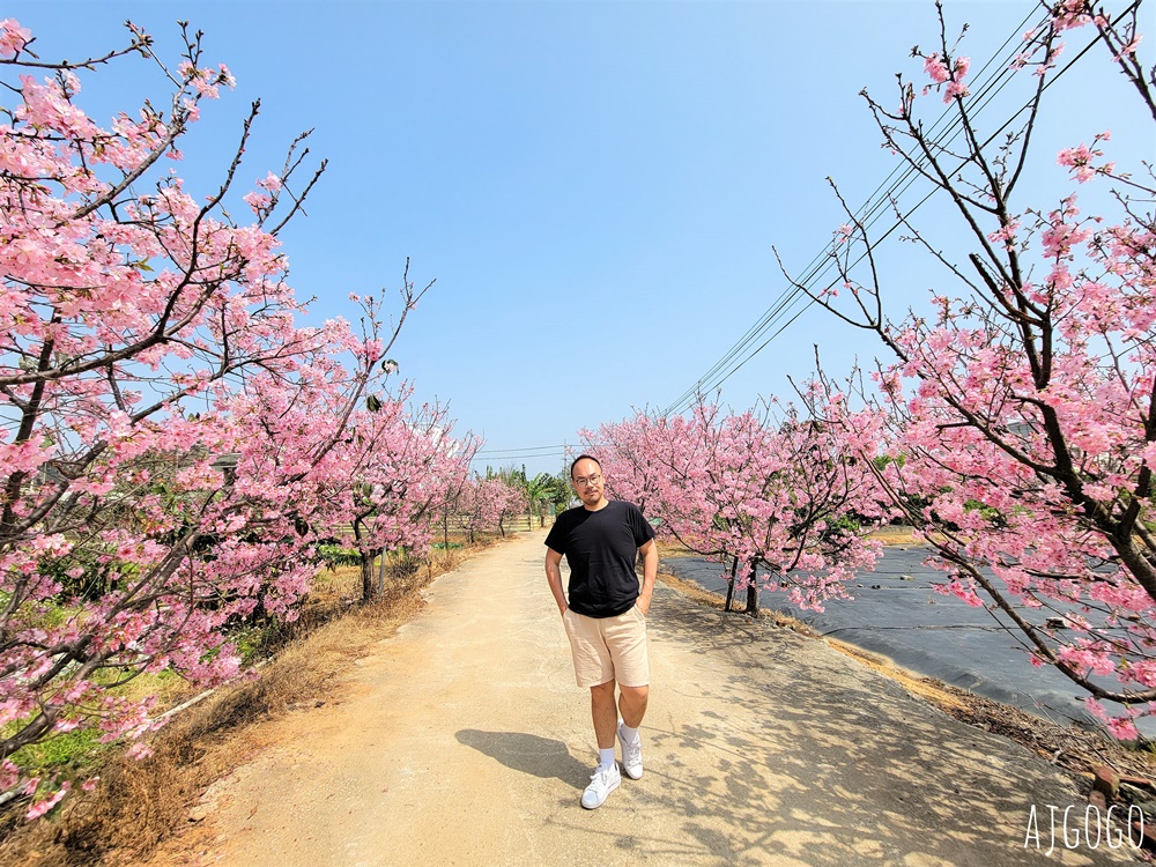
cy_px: 434
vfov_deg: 89.9
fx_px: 434
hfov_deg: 106.2
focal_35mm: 13
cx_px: 578
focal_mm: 2.2
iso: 50
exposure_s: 1/1714
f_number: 2.2
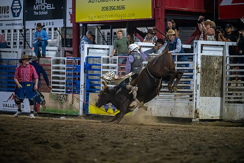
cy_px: 86
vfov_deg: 6.9
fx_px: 1355
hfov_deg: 10.3
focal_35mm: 200
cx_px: 126
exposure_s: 1/800
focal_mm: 190
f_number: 2.8
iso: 6400
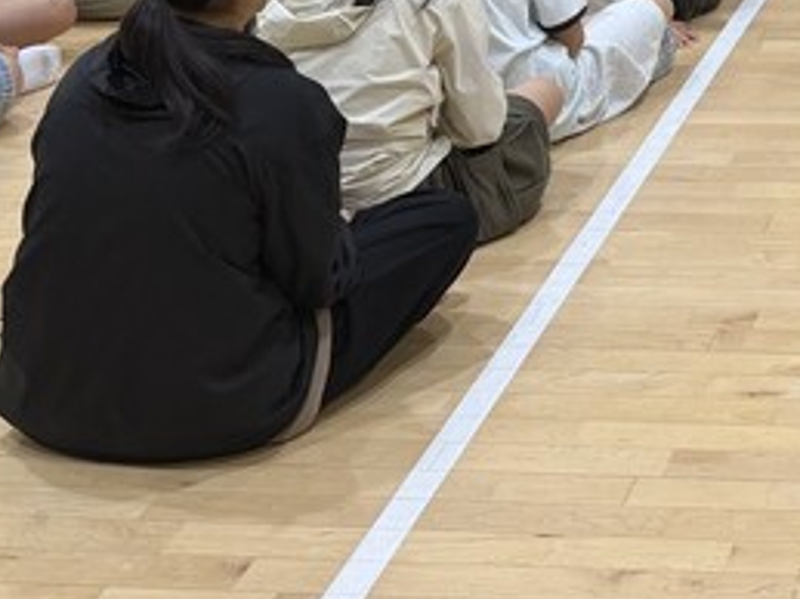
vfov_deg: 14.8
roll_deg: -0.6
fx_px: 2056
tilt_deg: -4.4
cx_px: 1087
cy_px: -432
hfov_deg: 19.9
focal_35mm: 89
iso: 125
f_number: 1.78
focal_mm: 6.76
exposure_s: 1/120
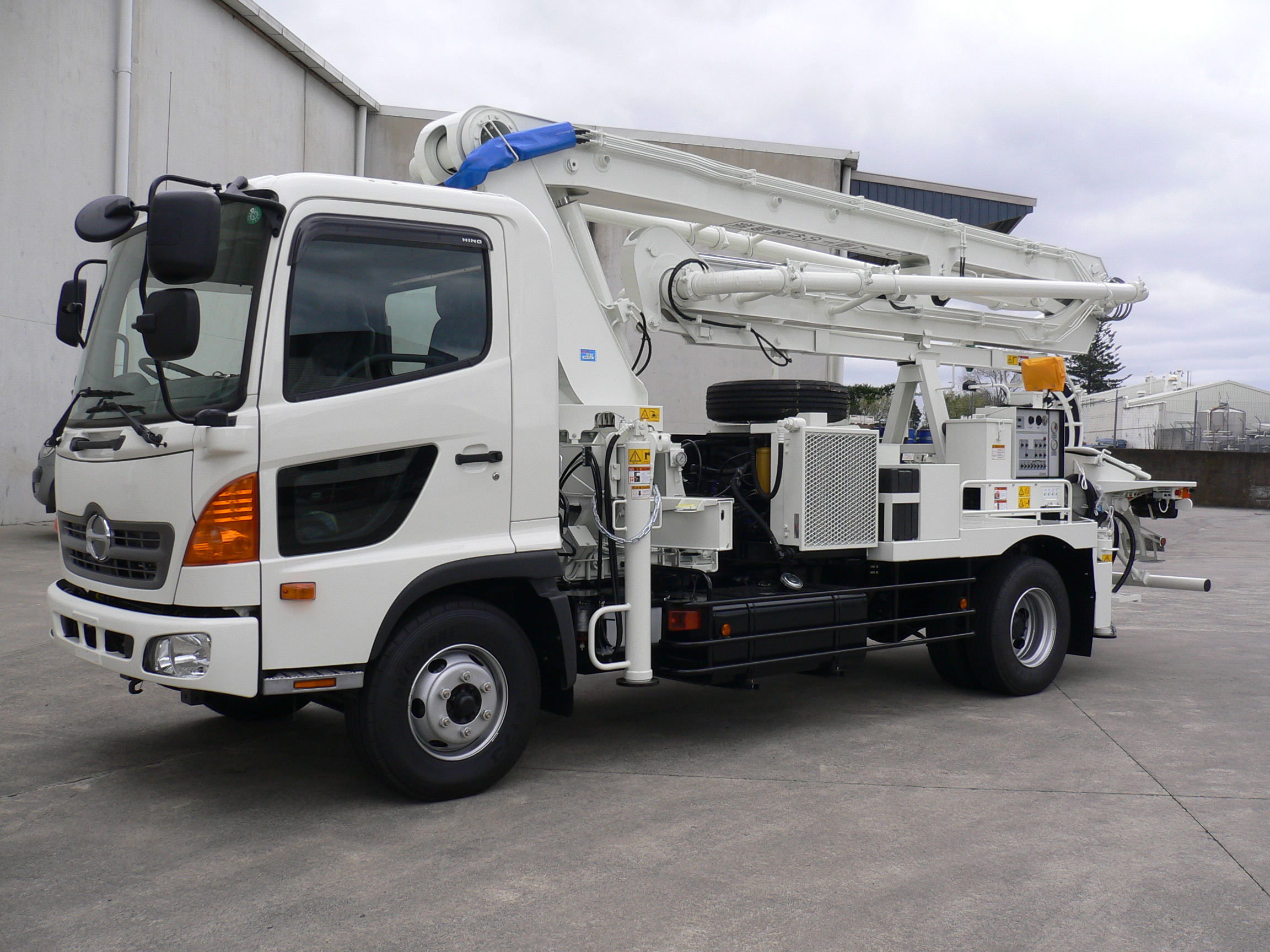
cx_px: 635
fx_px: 1284
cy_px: 476
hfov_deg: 52.6
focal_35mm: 35
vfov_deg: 40.7
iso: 64
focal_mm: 5.8
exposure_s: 1/160
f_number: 5.6
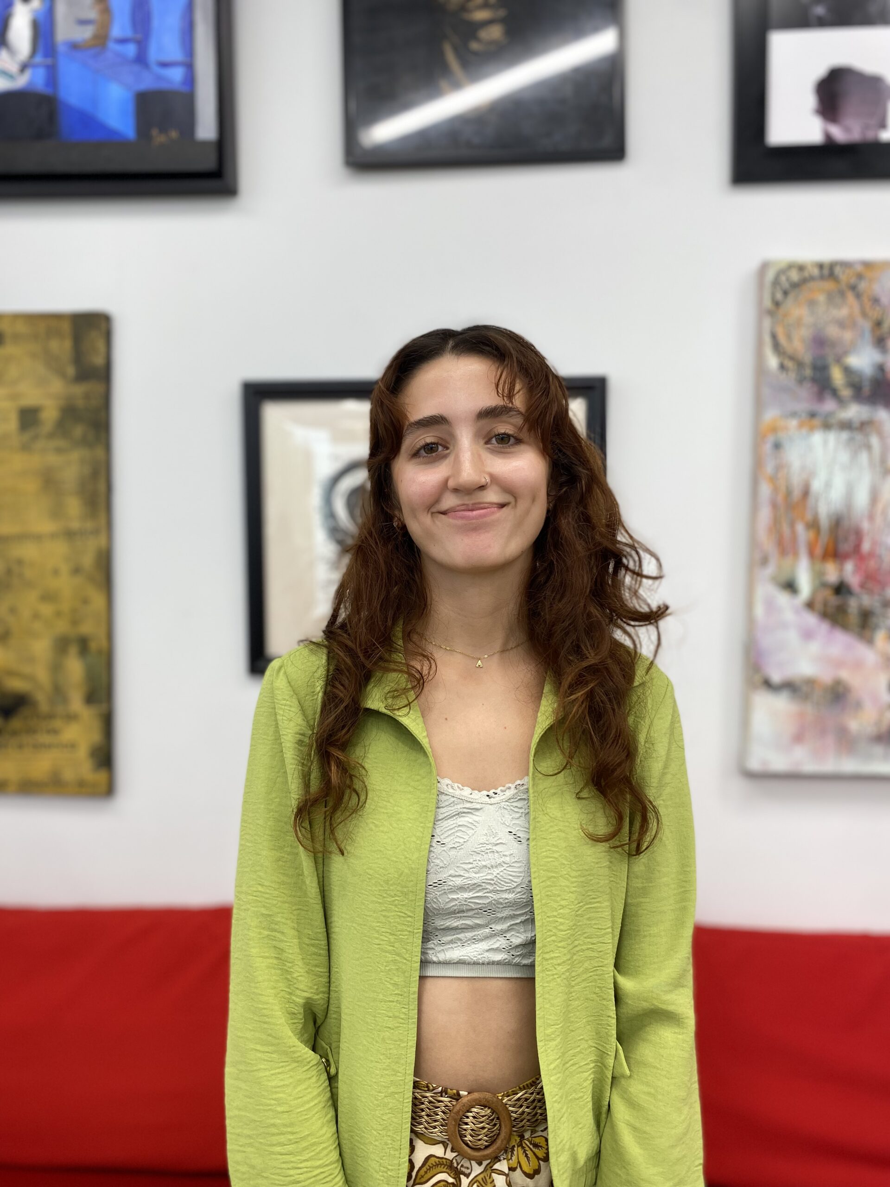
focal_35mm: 26
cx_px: 445
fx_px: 891
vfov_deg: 67.3
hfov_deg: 53.1
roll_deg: +1.1
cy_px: 594
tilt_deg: -2.4
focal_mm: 4.25
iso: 40
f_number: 1.8
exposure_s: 1/120
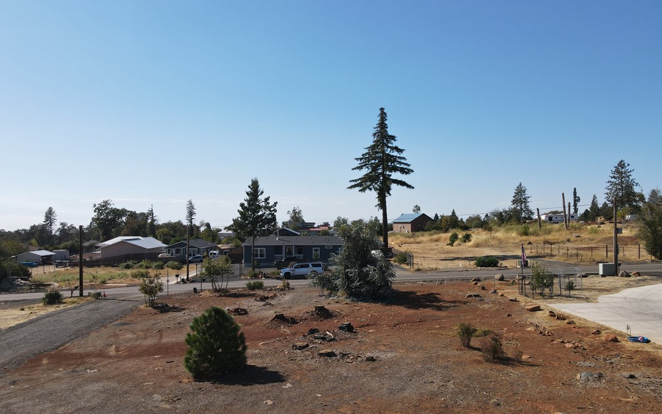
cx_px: 326
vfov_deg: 47.5
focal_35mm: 26
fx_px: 469
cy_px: 222
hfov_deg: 70.4
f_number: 2.8
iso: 110
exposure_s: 1/800
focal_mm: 4.5
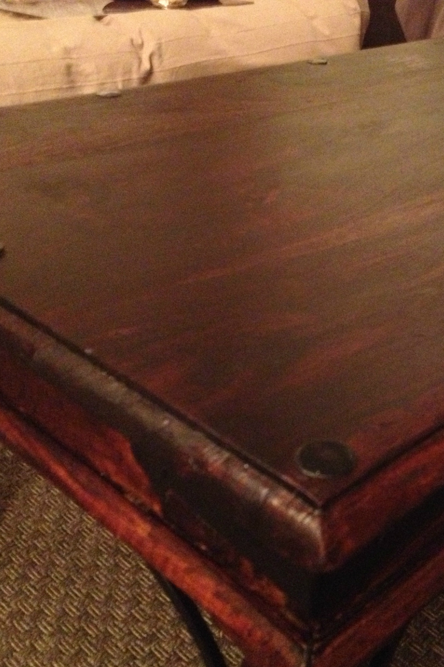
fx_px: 906
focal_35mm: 49
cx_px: 324
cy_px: 336
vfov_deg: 40.3
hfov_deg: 27.2
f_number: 2.4
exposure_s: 1/17
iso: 800
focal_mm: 4.28
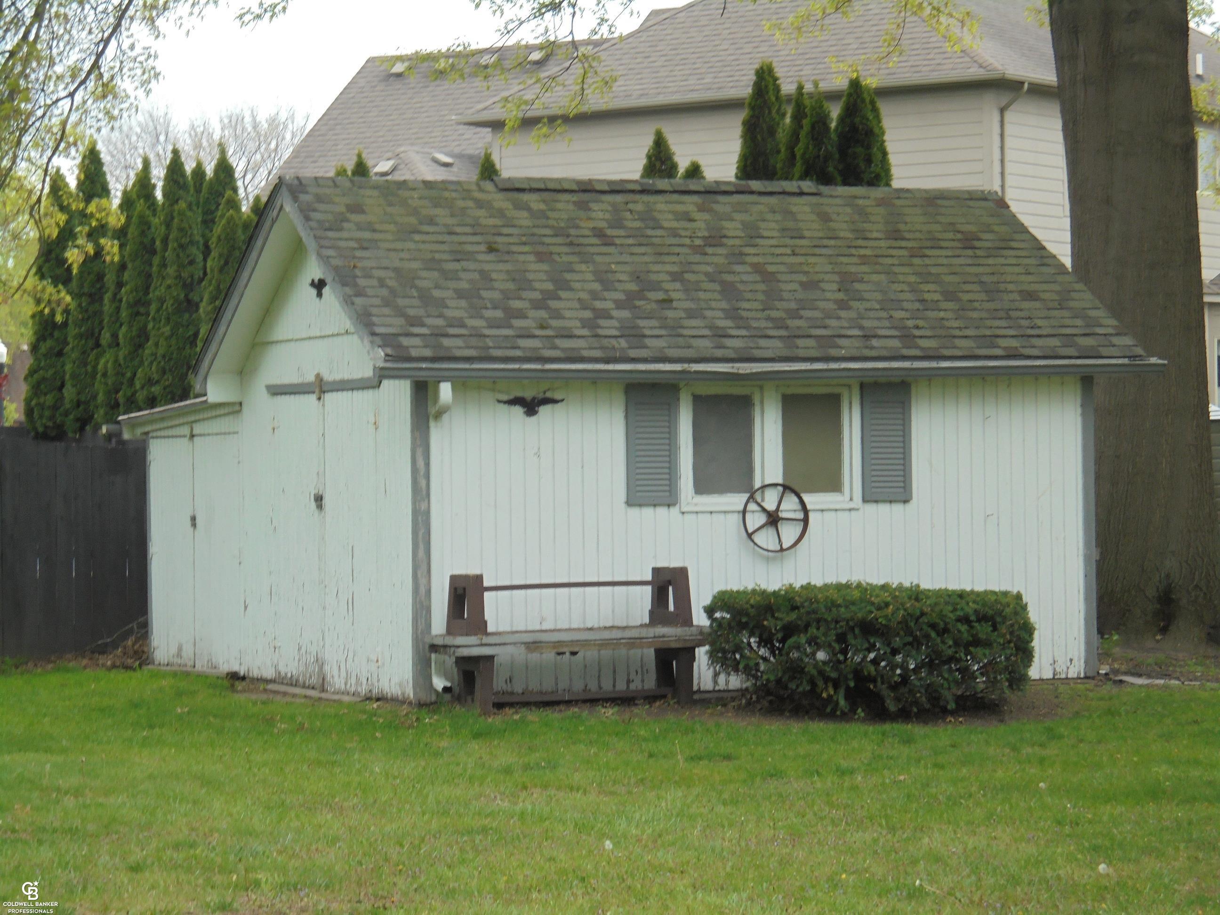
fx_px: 3771
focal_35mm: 107
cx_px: 610
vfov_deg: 13.8
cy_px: 458
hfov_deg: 18.4
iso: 100
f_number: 5.1
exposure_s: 1/125
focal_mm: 19.2
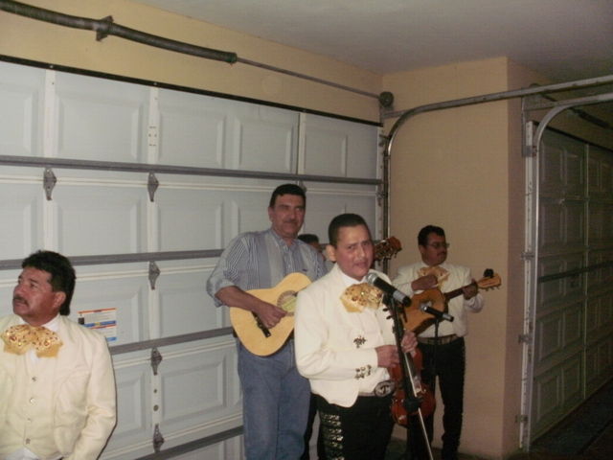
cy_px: 230
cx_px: 306
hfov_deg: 51.4
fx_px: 638
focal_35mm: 36
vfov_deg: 39.7
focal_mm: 6.3
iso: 250
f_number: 3.5
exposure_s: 1/30
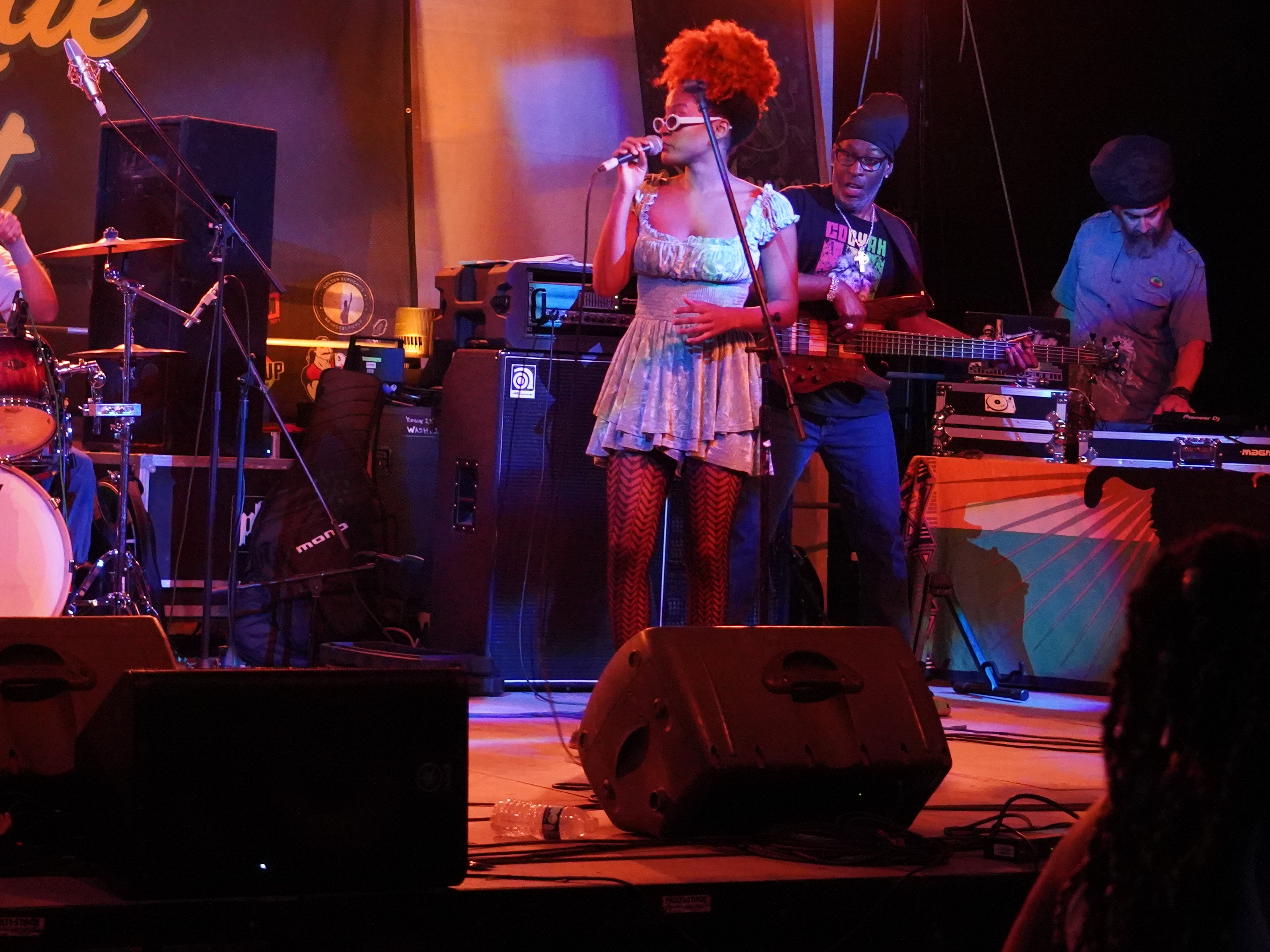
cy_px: 174
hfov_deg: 22.5
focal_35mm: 87
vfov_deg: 16.8
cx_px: 595
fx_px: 3192
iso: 10000
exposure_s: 1/160
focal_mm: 48
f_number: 4
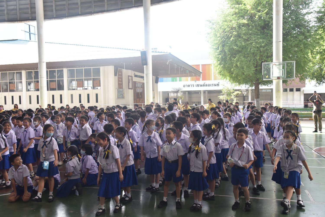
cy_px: 108
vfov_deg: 38.9
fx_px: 307
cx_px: 162
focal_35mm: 34
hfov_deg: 55.8
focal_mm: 34
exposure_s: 1/400
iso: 1600
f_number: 4.5
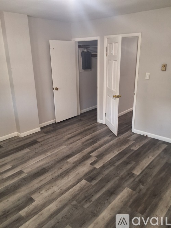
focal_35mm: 28
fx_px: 184
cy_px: 114
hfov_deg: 49.7
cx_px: 86
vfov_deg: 63.5
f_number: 1.9
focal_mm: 2.91
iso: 160
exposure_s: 1/50
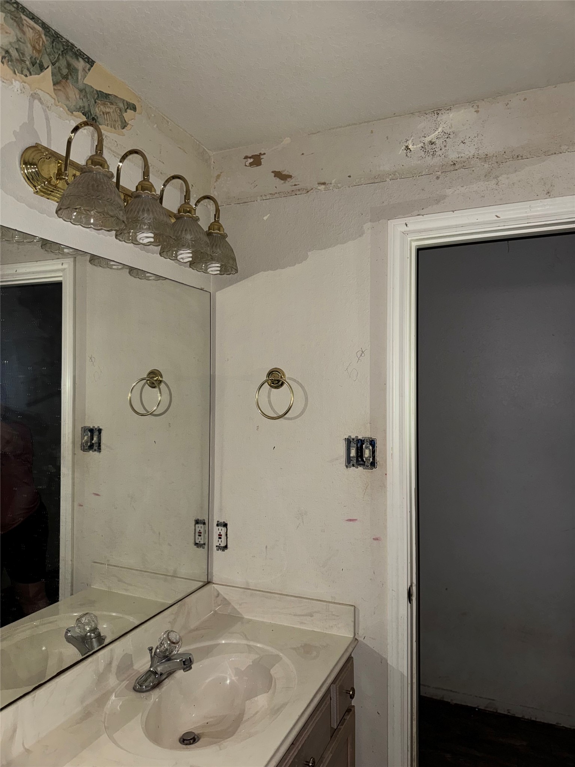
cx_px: 288
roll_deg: -0.1
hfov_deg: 56.8
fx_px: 532
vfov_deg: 71.6
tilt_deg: +0.5
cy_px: 384
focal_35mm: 24
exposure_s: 1/14
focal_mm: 6.76
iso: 64
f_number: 1.78
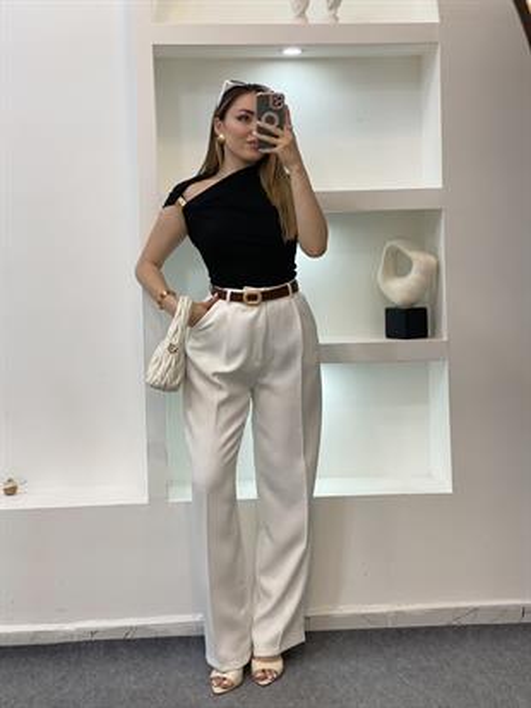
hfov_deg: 28.0
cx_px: 266
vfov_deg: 36.8
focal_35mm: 52
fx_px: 1063
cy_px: 354
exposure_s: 1/100
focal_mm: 6
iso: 80
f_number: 2
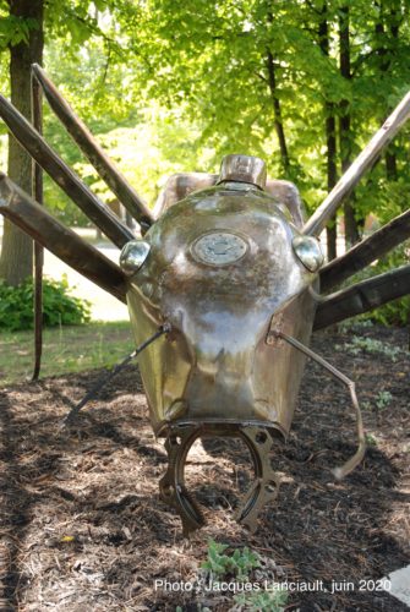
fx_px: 792
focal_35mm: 46
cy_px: 306
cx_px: 205
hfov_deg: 29.0
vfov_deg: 42.3
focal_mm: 31
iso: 100
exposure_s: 1/60
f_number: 4
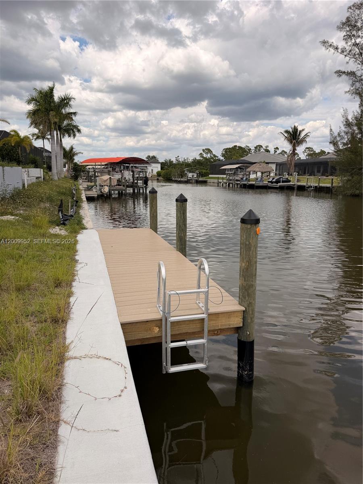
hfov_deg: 56.8
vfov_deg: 71.6
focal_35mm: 24
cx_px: 182
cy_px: 242
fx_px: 336
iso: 80
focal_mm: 6.76
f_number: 1.78
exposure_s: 1/5714
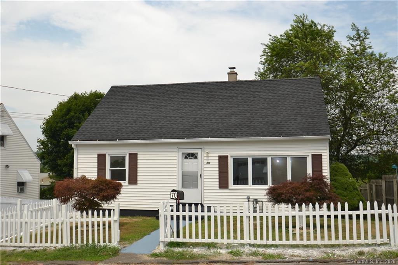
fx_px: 398
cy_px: 132
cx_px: 199
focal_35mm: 36
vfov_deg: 36.8
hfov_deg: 53.1
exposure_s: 1/200
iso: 100
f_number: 5.6
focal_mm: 24
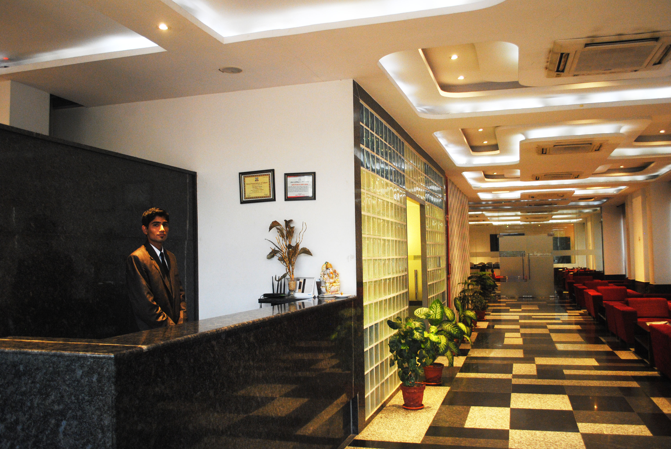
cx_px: 336
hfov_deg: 57.2
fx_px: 616
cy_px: 224
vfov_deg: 40.1
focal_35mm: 33
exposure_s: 1/20
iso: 800
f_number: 3.8
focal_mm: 22
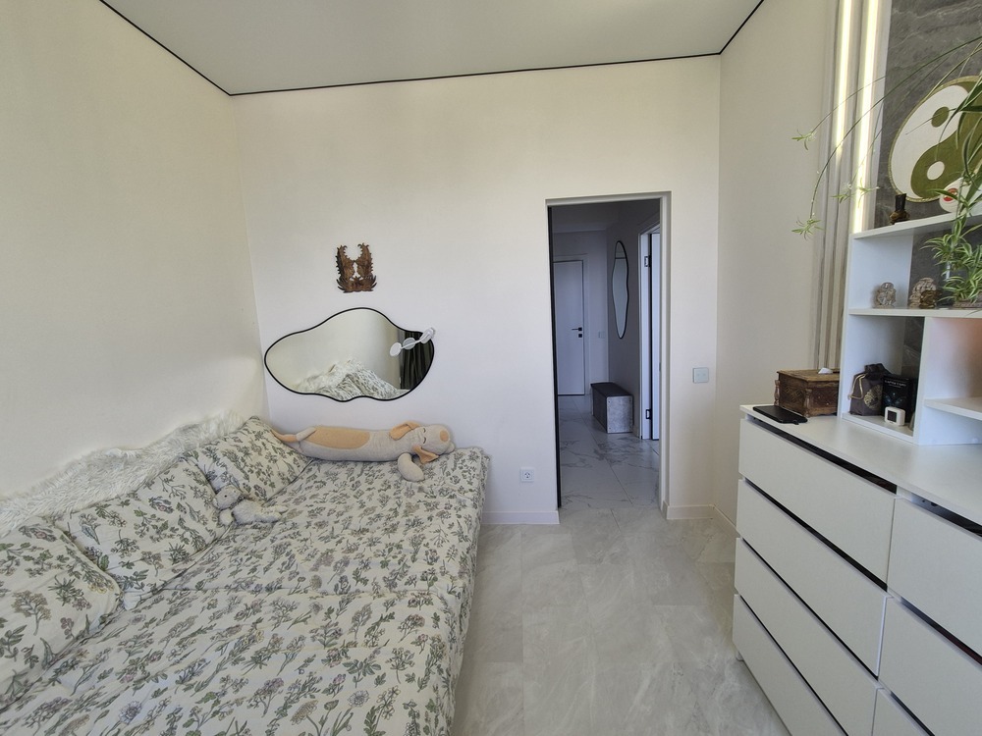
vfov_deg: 89.9
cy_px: 368
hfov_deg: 106.2
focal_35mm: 13
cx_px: 491
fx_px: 369
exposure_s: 1/100
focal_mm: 2.2
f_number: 2.2
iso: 64
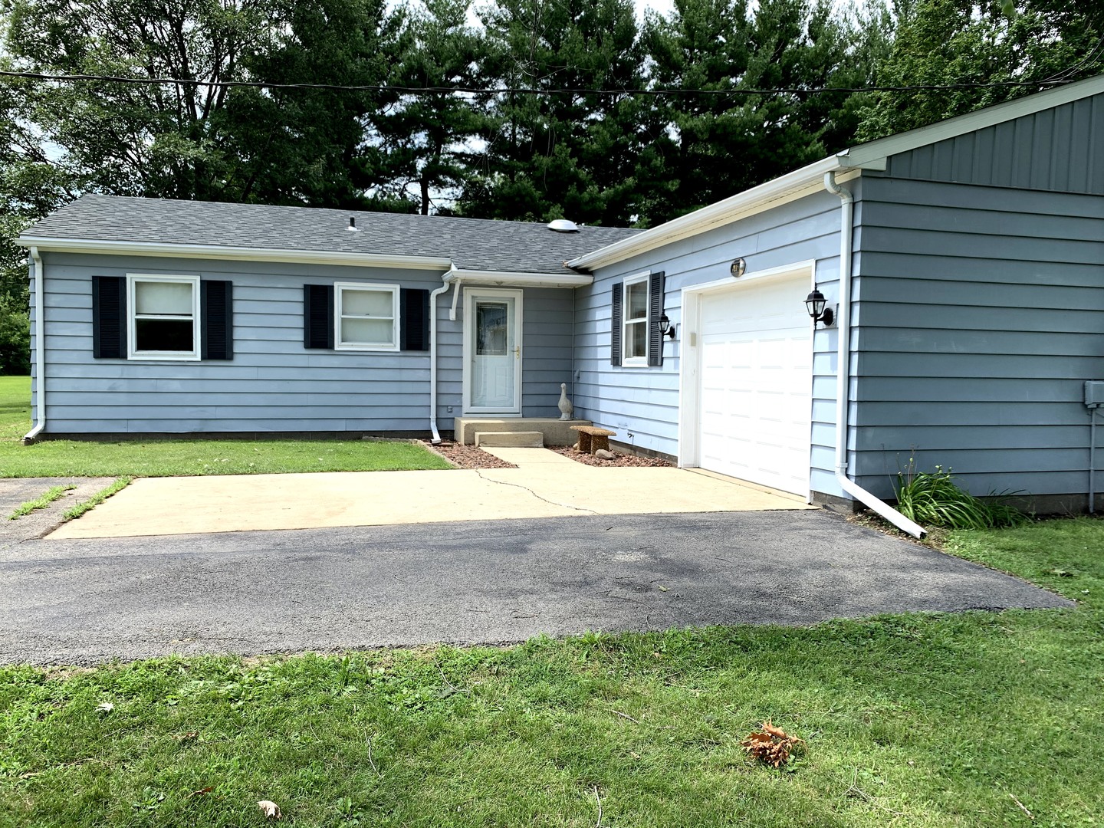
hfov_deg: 67.3
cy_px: 414
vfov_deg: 53.1
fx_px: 829
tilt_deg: -0.3
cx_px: 552
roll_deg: -0.1
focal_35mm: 26
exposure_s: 1/1076
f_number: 1.8
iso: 25
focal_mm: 4.25
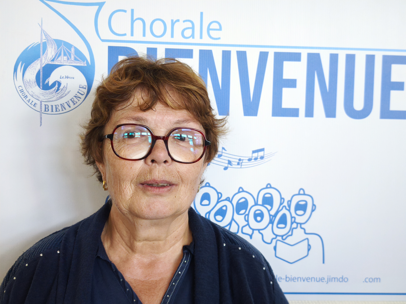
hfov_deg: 41.2
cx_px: 203
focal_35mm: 46
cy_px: 152
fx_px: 540
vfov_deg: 31.5
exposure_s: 1/50
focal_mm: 6.57
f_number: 1.6
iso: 250
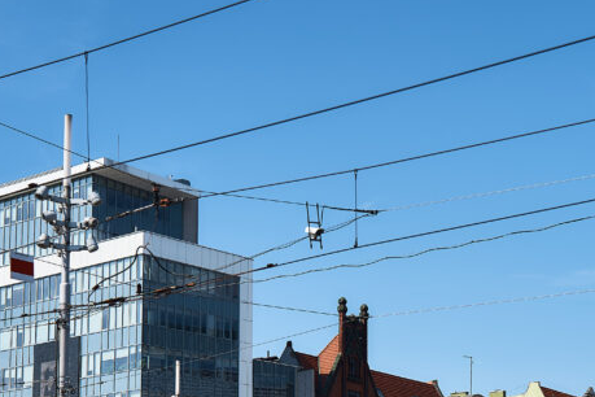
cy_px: 437
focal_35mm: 87
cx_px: 503
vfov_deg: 15.3
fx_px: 1438
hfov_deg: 22.9
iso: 100
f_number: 2.8
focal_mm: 39
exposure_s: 1/2500
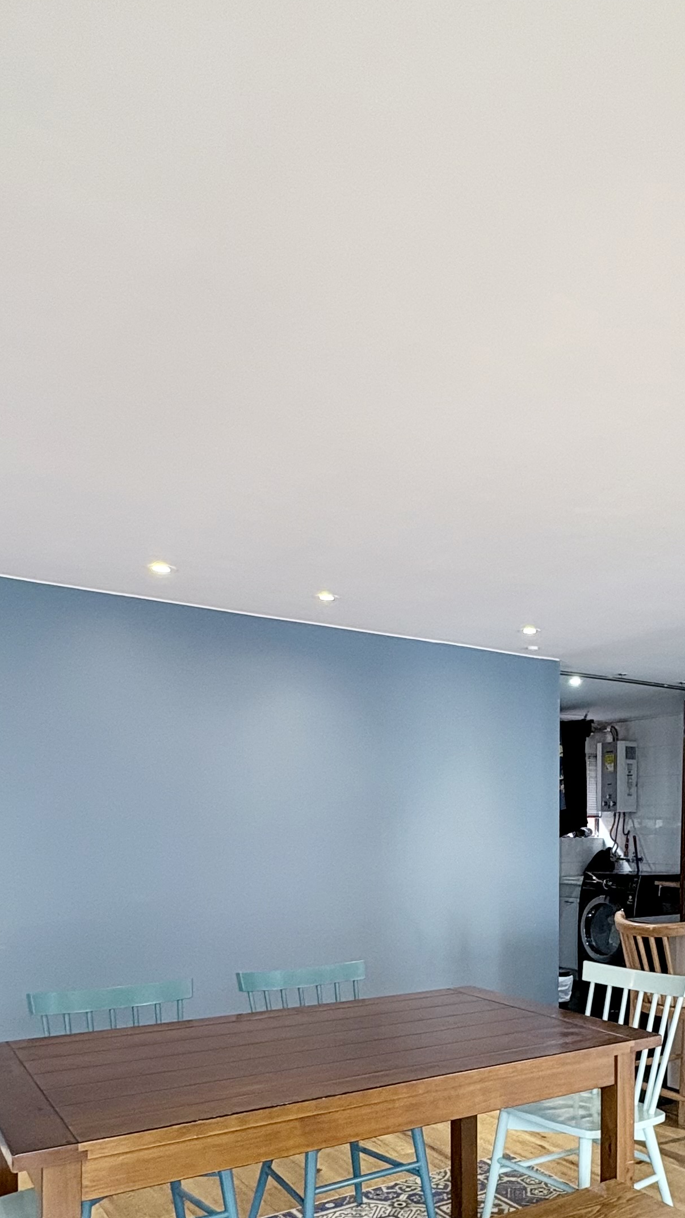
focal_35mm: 27
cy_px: 771
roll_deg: -0.5
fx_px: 872
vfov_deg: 68.6
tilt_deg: -0.5
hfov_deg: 41.0
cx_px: 553
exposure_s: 1/60
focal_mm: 2.22
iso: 250
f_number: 2.2
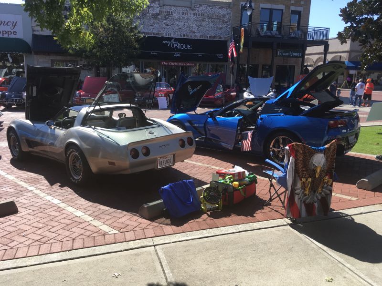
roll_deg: -1.5
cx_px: 191
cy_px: 143
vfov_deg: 48.2
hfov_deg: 61.7
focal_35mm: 29
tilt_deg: -10.8
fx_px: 320
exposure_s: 1/761
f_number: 2.2
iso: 25
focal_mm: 4.15
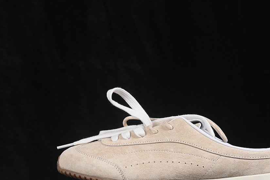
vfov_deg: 13.9
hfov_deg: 20.8
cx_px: 174
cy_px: 114
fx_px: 735
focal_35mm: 98
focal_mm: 50
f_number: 8
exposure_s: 1/80
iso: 160
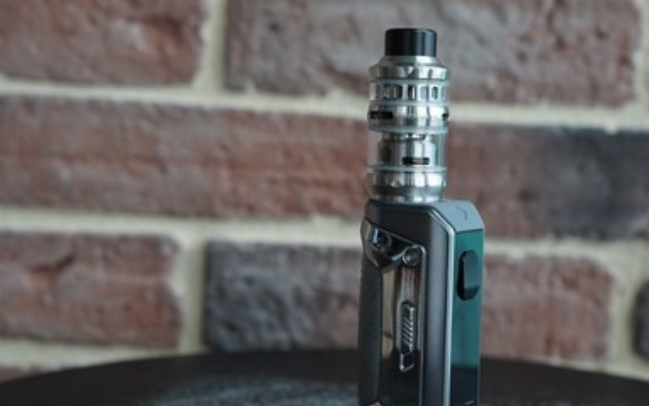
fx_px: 991
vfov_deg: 23.2
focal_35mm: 56
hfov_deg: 36.1
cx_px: 401
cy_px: 195
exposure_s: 1/60
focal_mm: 35
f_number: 4
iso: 125
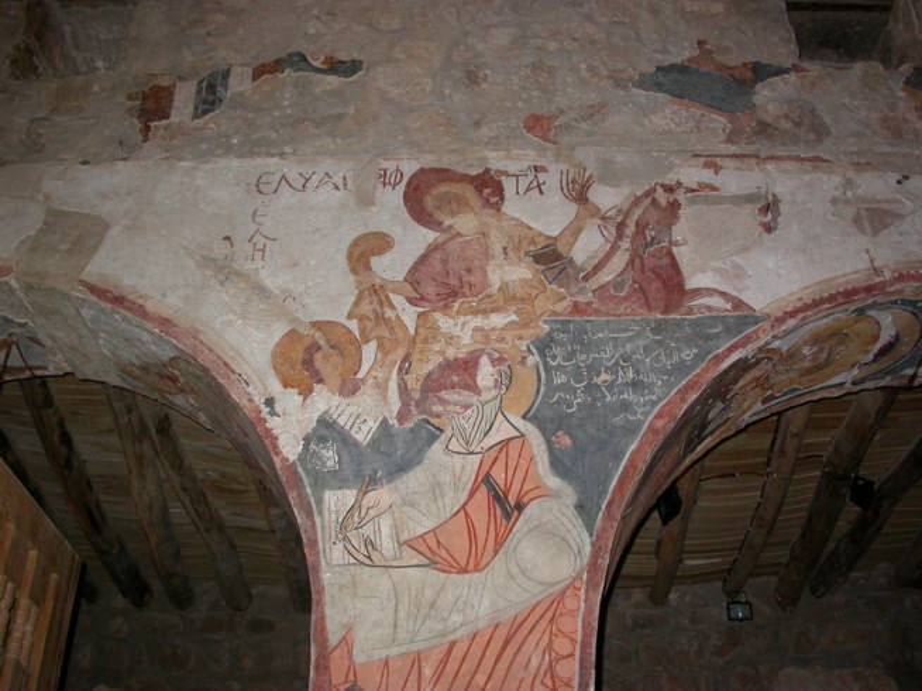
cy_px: 346
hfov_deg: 49.0
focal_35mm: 38
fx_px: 1012
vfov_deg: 37.7
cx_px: 461
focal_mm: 7.85
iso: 200
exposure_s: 1/60
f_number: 2.6
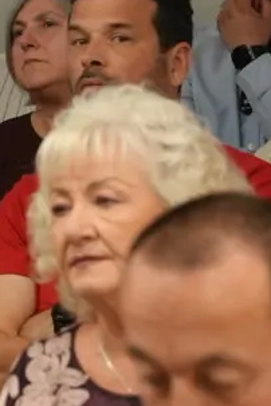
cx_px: -207
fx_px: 4178
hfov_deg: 3.7
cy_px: -25
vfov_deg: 5.6
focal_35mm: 370
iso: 1600
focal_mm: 70
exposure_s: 1/160
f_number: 4
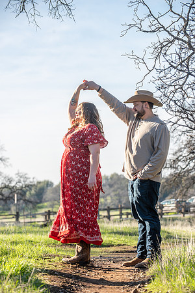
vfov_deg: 17.6
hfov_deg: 11.8
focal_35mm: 116
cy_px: 146
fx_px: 942
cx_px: 98
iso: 50
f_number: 4.5
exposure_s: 1/250
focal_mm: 116
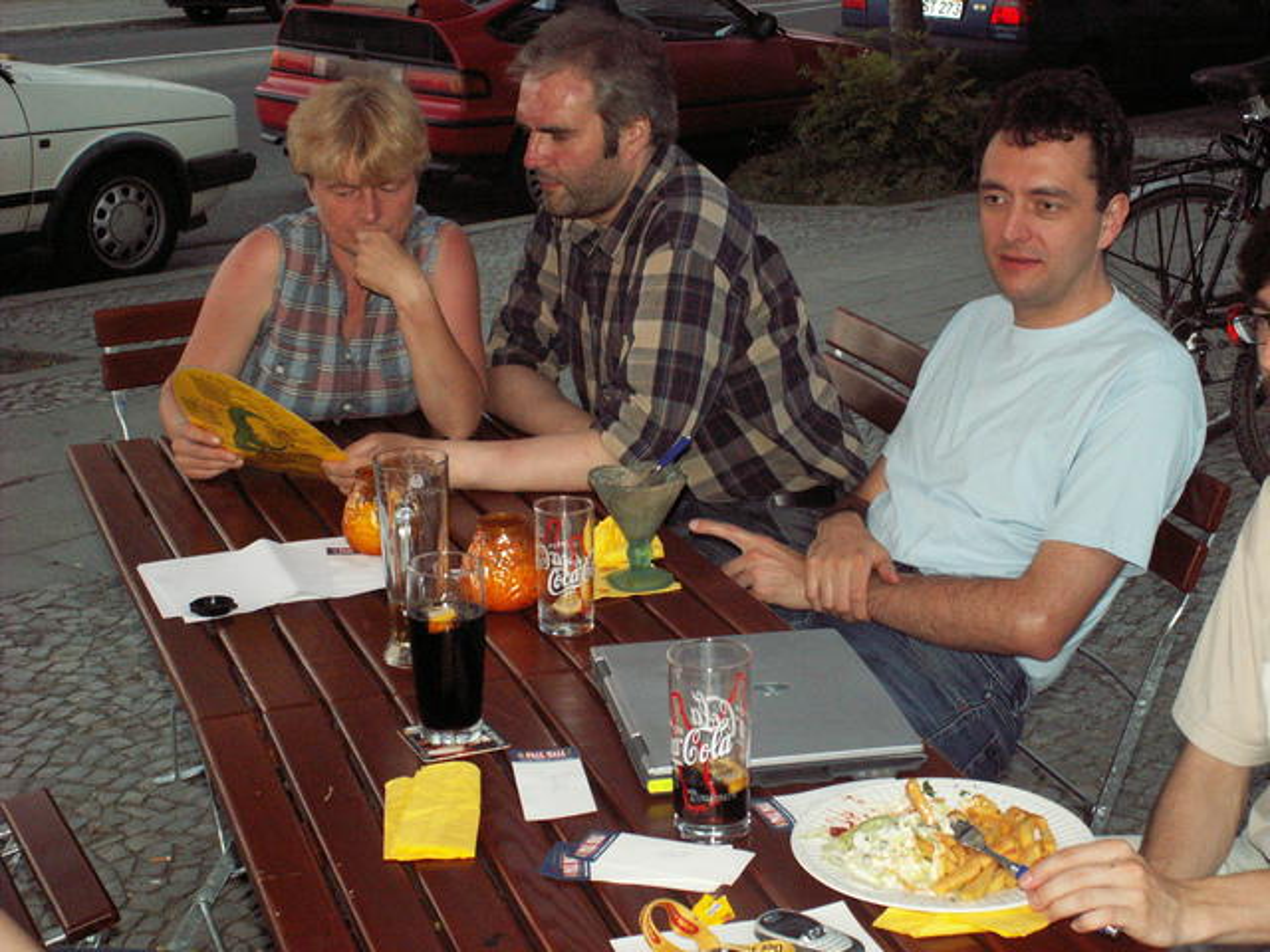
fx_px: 2275
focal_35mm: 62
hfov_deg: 31.2
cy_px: 476
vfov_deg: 23.7
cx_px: 635
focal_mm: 10.39
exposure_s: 1/40
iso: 160
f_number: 3.2
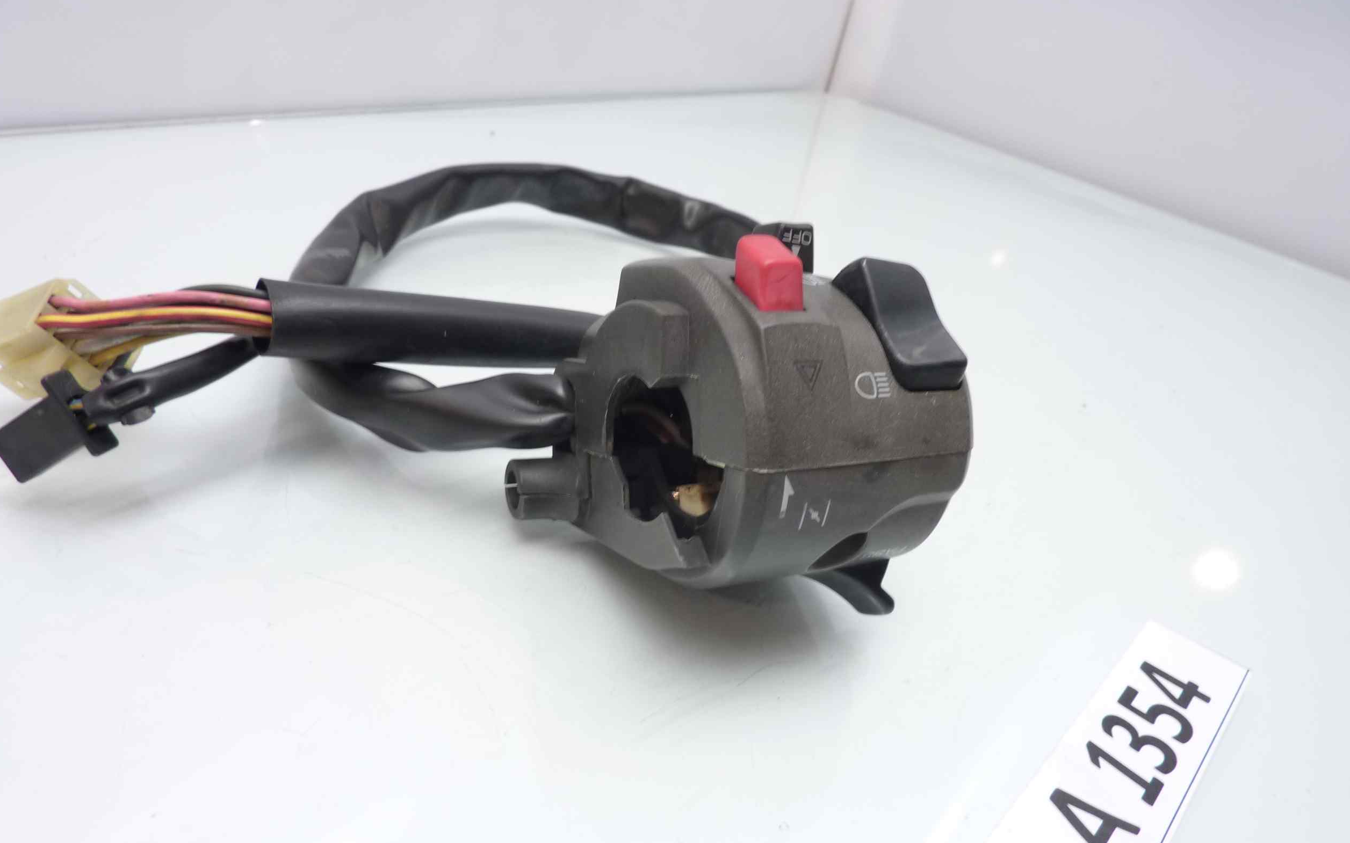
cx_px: 682
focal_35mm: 27
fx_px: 993
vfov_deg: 46.0
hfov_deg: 68.4
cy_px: 459
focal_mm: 4.1
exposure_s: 1/10
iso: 125
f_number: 3.3
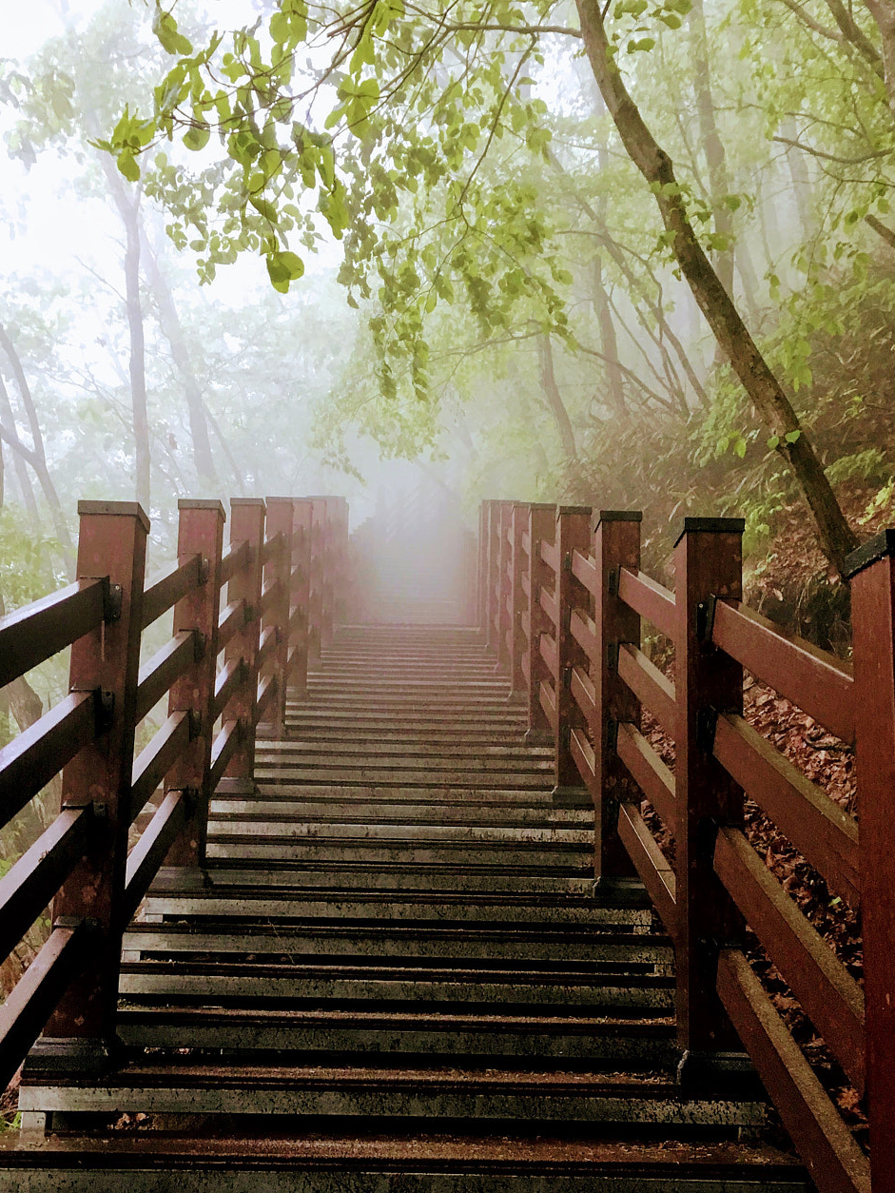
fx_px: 1275
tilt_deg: +8.5
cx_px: 415
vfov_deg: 49.7
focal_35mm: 37
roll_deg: -2.1
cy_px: 742
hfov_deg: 38.7
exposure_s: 1/30
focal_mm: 4.15
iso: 80
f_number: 2.2
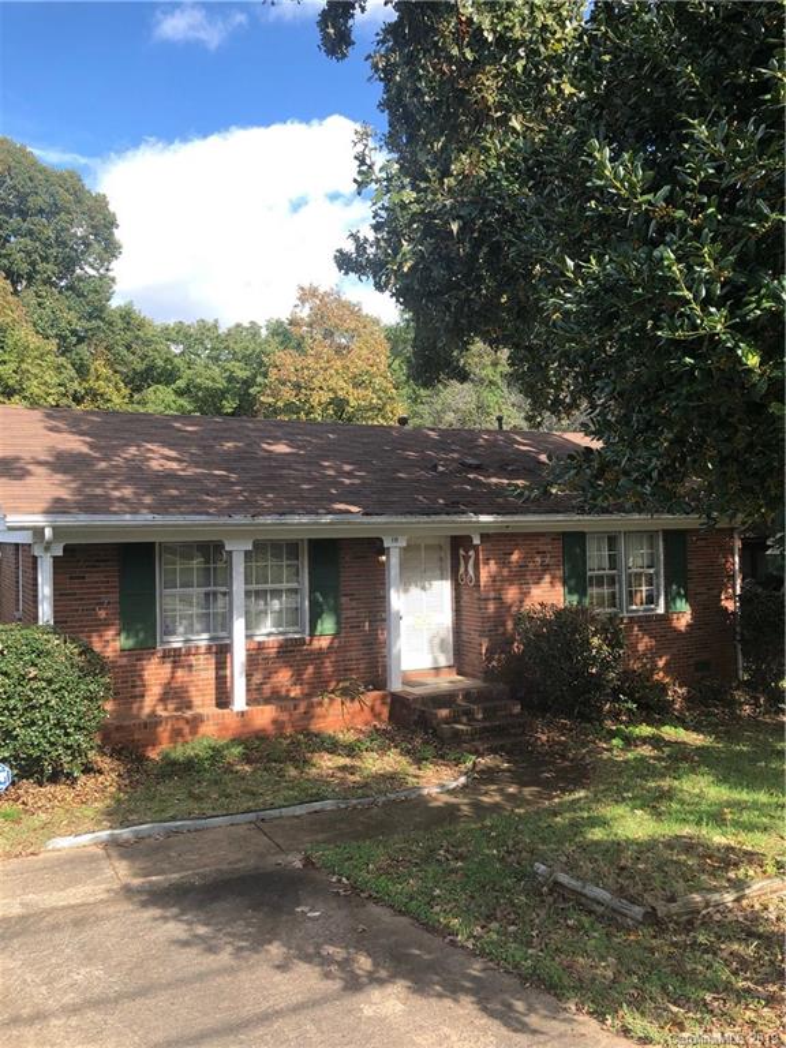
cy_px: 524
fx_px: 848
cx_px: 393
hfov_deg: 49.7
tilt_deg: +1.0
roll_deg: +1.5
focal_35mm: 28
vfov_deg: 63.4
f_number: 1.8
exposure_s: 1/736
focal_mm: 3.99
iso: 20
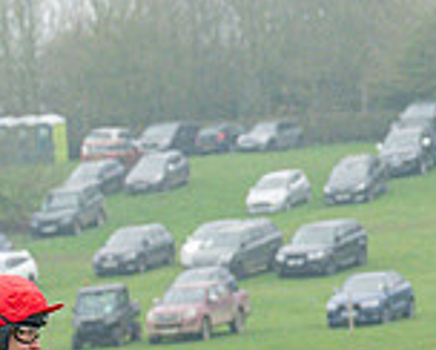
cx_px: -80
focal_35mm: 437
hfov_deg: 4.4
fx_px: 5646
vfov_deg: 3.5
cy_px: 620
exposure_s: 1/1600
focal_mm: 70
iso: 1000
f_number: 4
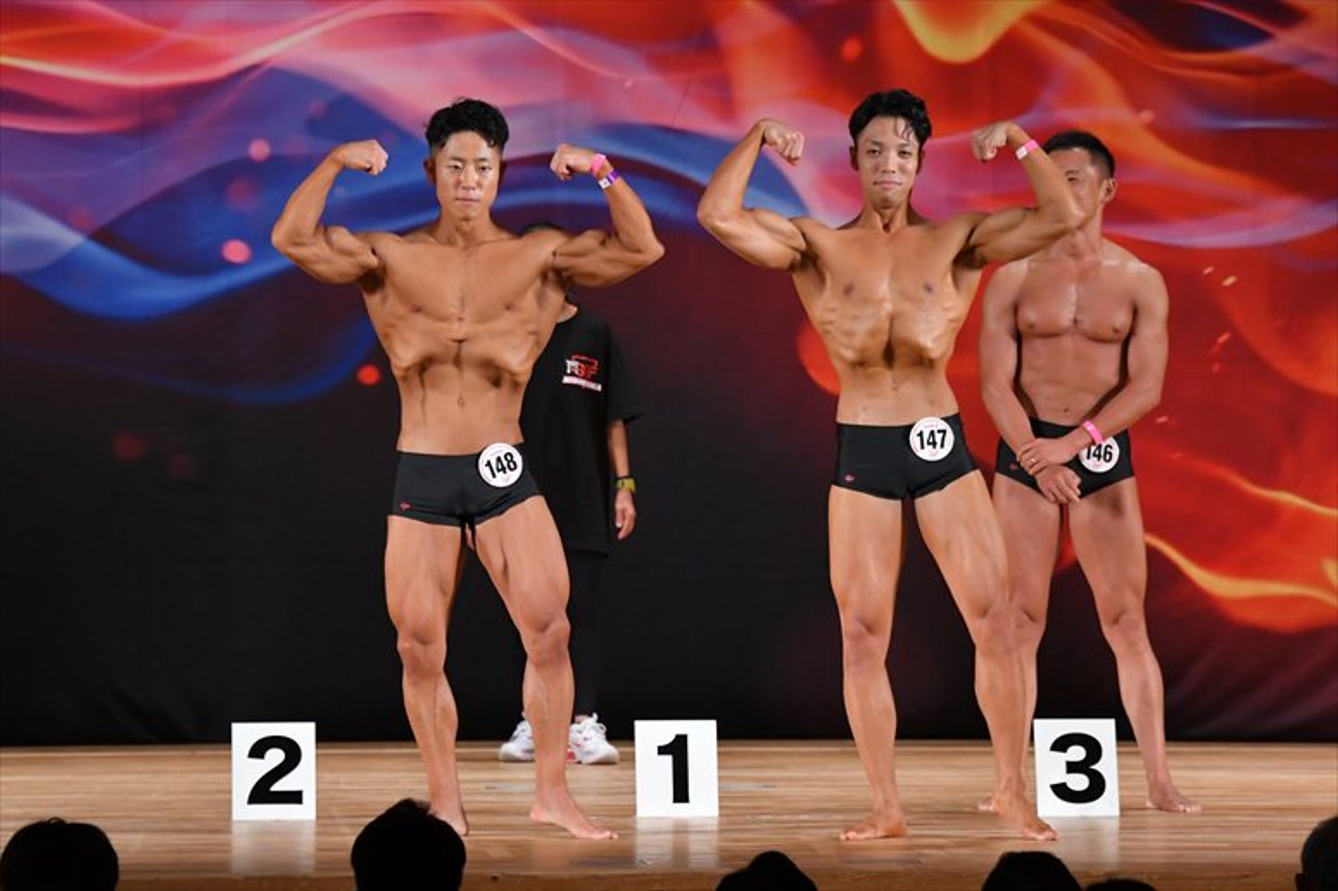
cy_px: 446
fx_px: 8061
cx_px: 669
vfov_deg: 6.3
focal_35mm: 217
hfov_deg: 9.5
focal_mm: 145
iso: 3200
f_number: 5.6
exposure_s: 1/400
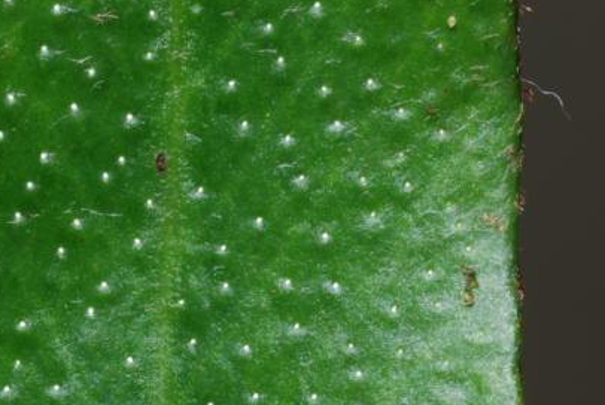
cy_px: 182
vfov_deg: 8.9
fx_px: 2609
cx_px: 174
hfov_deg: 13.2
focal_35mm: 155
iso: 200
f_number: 22
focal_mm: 70
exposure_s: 1/60
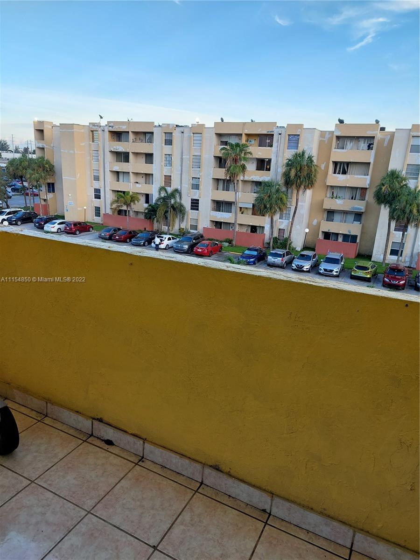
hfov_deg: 56.8
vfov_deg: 71.6
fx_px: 388
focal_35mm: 24
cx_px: 210
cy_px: 280
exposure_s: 1/120
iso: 50
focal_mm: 5.23
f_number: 1.8
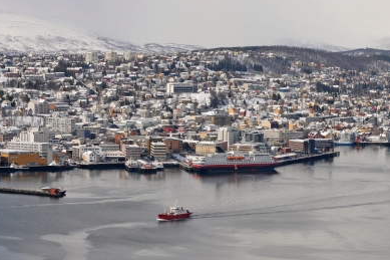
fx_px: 1527
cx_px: 184
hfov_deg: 14.6
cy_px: 138
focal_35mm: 141
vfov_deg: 9.7
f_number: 10
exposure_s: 1/400
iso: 200
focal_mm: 86
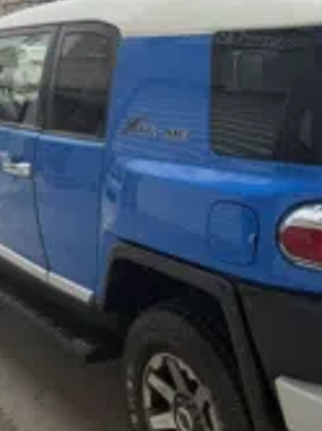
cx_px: 195
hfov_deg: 25.1
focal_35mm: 58
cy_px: 213
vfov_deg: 33.3
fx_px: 721
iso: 80
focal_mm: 6.76
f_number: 1.78
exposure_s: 1/3759
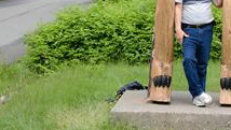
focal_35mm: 122
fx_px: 748
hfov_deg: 17.4
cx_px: 193
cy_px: 15
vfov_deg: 9.9
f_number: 4
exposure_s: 1/200
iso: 64
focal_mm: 10.4
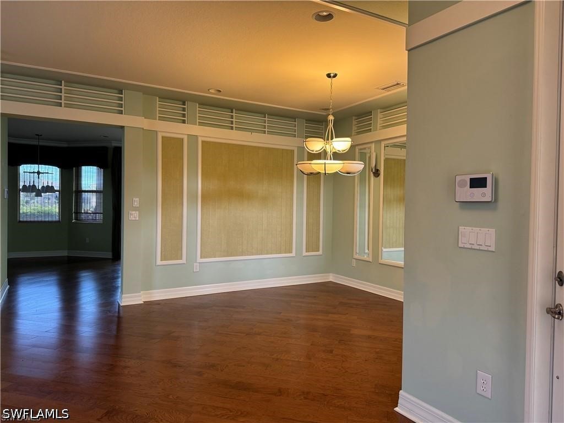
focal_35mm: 24
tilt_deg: -0.9
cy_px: 212
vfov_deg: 56.8
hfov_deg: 71.6
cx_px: 282
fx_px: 391
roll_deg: -1.2
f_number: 1.78
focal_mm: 6.86
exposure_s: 1/120
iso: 160
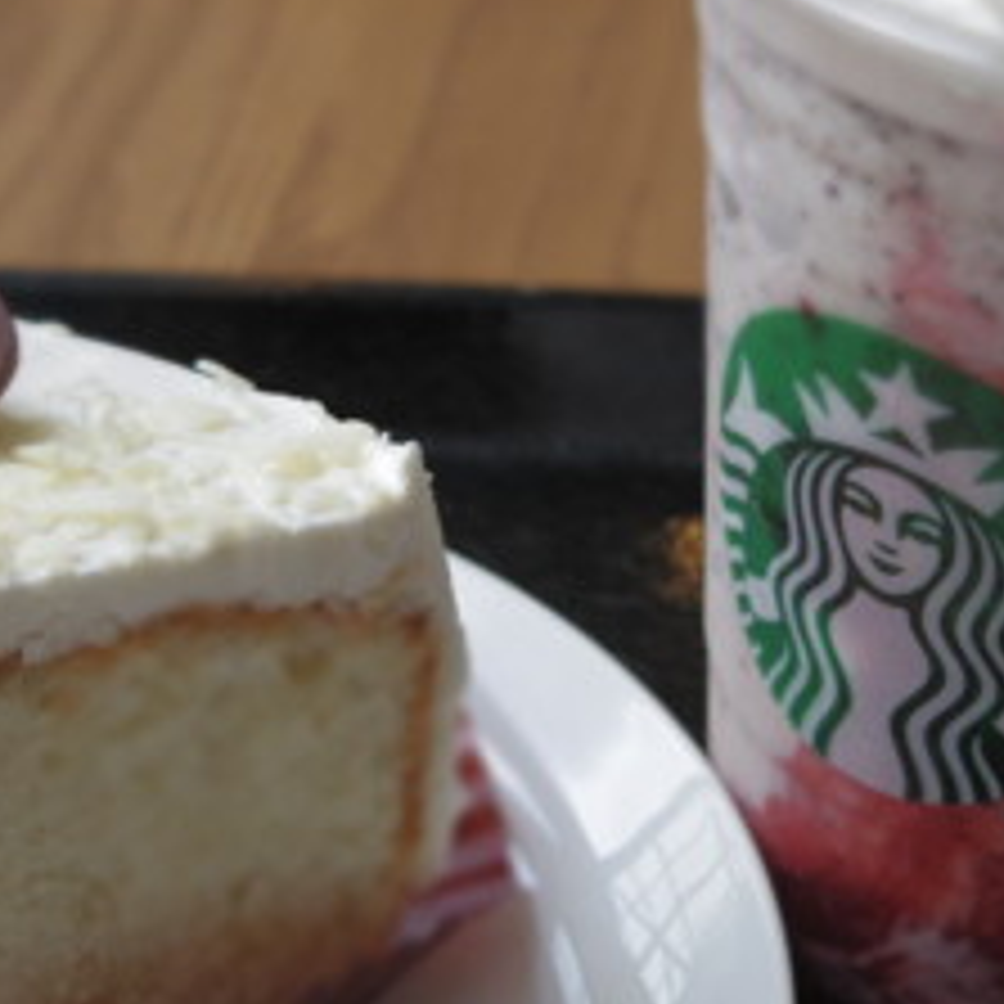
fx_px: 2756
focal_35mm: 84
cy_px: 437
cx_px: 482
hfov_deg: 20.6
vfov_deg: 20.6
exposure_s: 1/1000
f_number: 2
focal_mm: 8.5
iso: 400
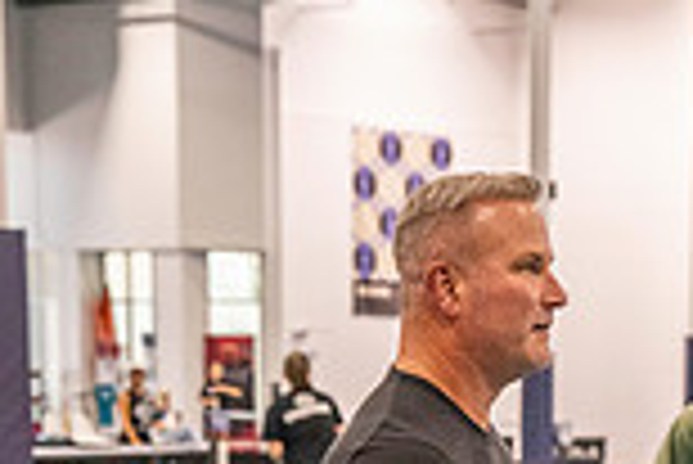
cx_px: 590
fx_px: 3044
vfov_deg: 8.4
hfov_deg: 12.9
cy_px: 797
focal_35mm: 158
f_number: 4
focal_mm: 54
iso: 8000
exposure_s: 1/800
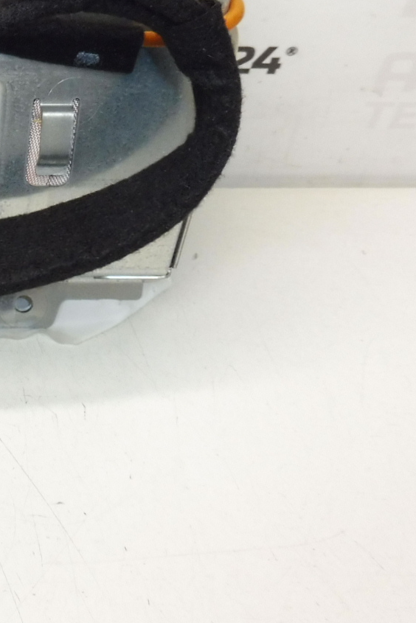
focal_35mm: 63
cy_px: 133
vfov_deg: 31.2
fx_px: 1091
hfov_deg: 18.3
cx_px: -265
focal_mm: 4.4
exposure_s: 1/60
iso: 200
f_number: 3.5
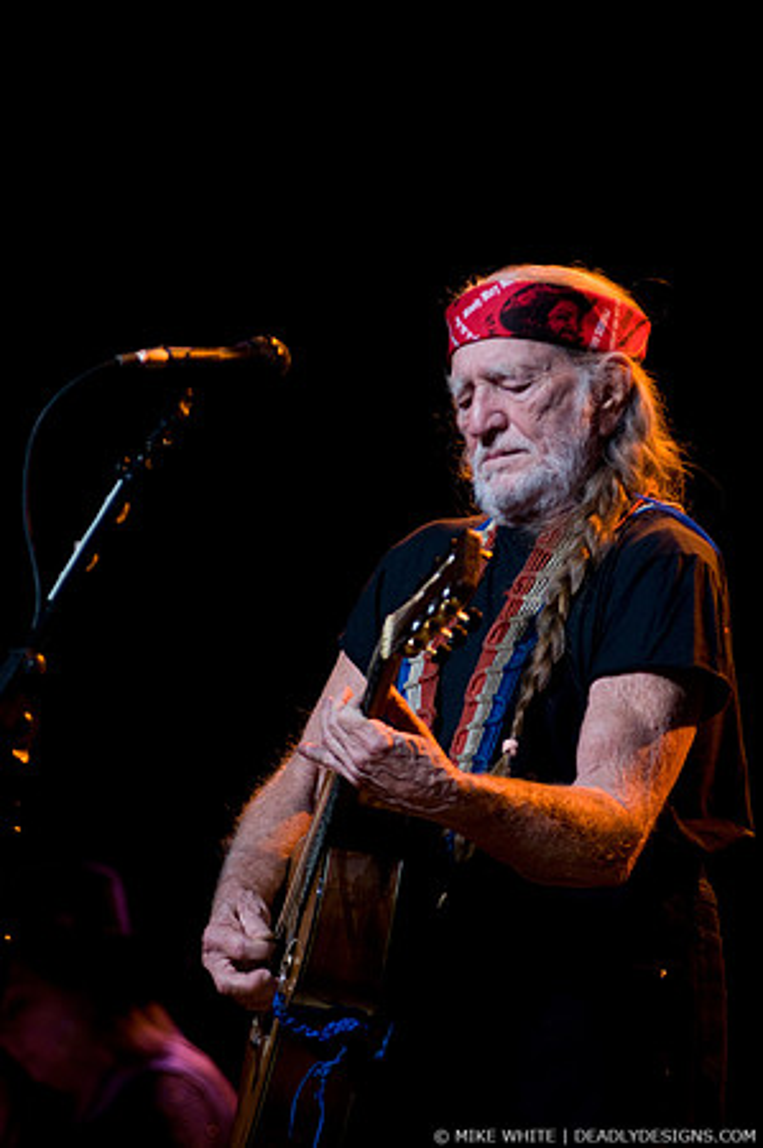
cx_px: 382
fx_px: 9559
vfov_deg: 6.9
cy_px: 574
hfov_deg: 4.6
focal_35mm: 300
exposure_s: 1/320
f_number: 3.2
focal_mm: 200
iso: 800
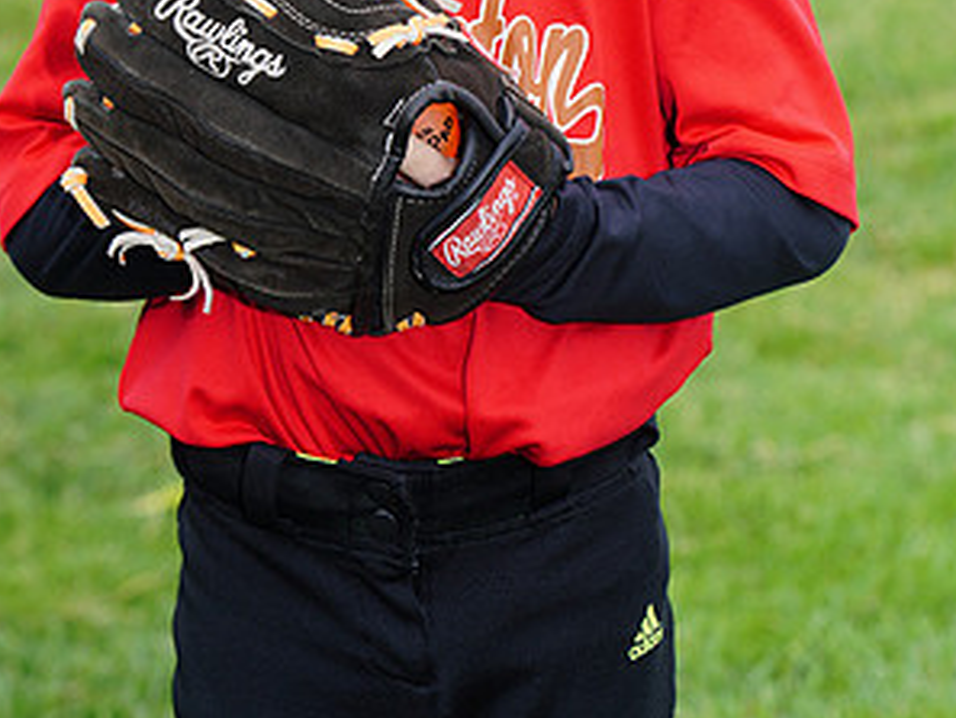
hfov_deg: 5.3
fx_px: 10388
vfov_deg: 3.9
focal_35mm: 376
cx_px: 417
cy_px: -119
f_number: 9
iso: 200
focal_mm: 200
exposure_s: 1/200
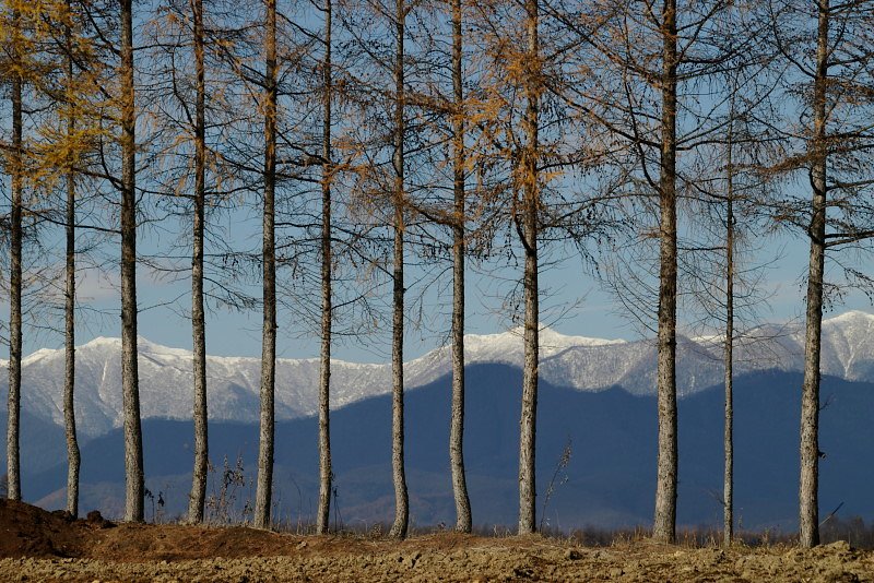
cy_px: 292
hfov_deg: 11.4
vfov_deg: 7.6
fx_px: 4371
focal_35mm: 180
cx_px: 437
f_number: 8
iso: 200
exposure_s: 1/640
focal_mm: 120
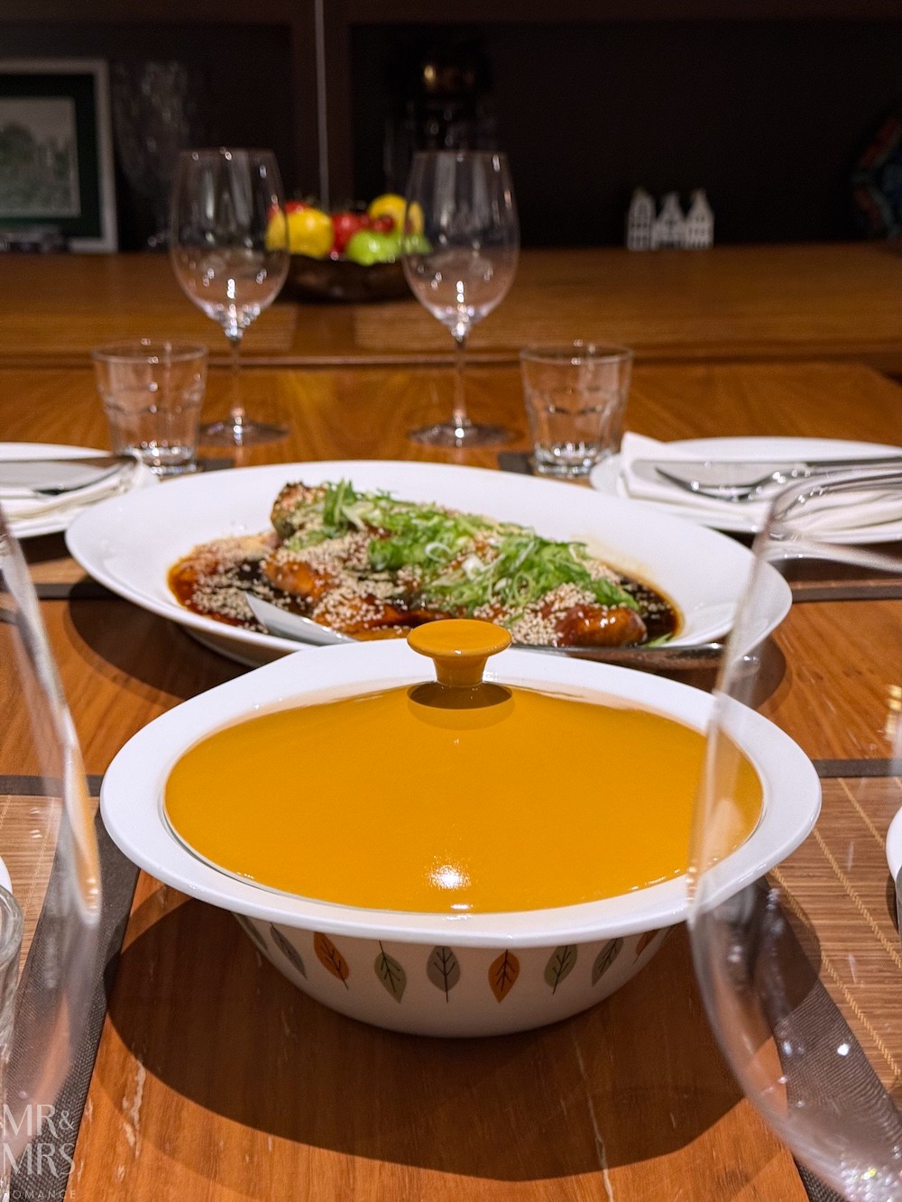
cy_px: 601
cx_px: 451
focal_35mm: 48
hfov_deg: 30.3
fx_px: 1667
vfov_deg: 39.7
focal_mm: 6.76
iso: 200
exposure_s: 1/50
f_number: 1.78
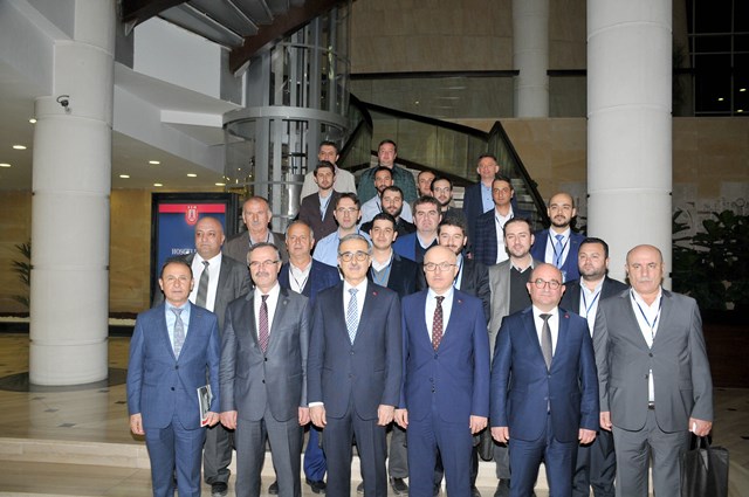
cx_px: 374
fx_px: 623
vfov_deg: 43.5
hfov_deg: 62.0
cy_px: 248
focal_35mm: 30
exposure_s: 1/250
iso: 640
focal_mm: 20
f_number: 4
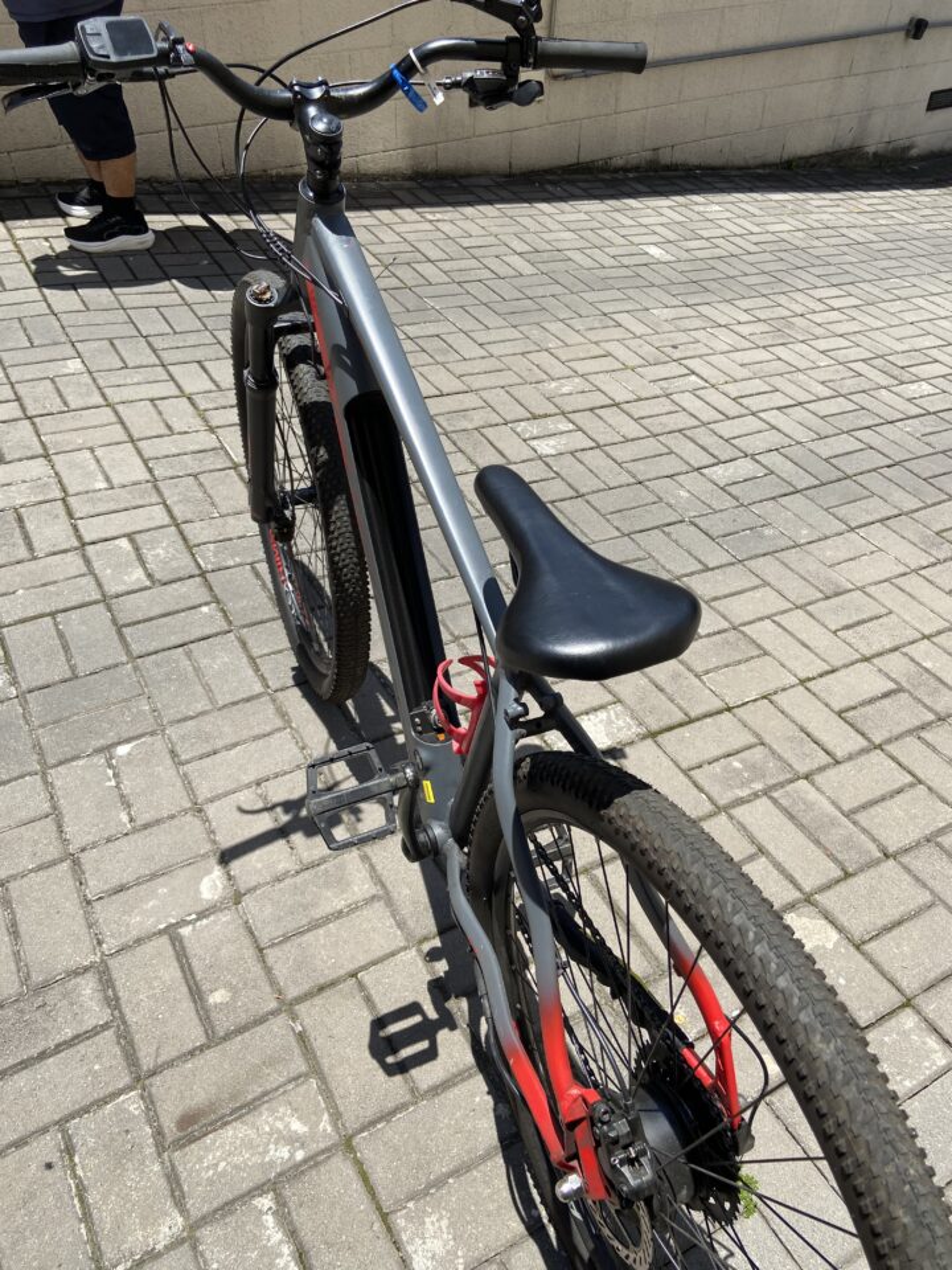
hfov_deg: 53.1
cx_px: 476
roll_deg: -1.4
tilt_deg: -43.2
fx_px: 953
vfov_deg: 67.3
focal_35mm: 26
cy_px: 635
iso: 32
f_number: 1.8
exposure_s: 1/2222
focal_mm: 4.25
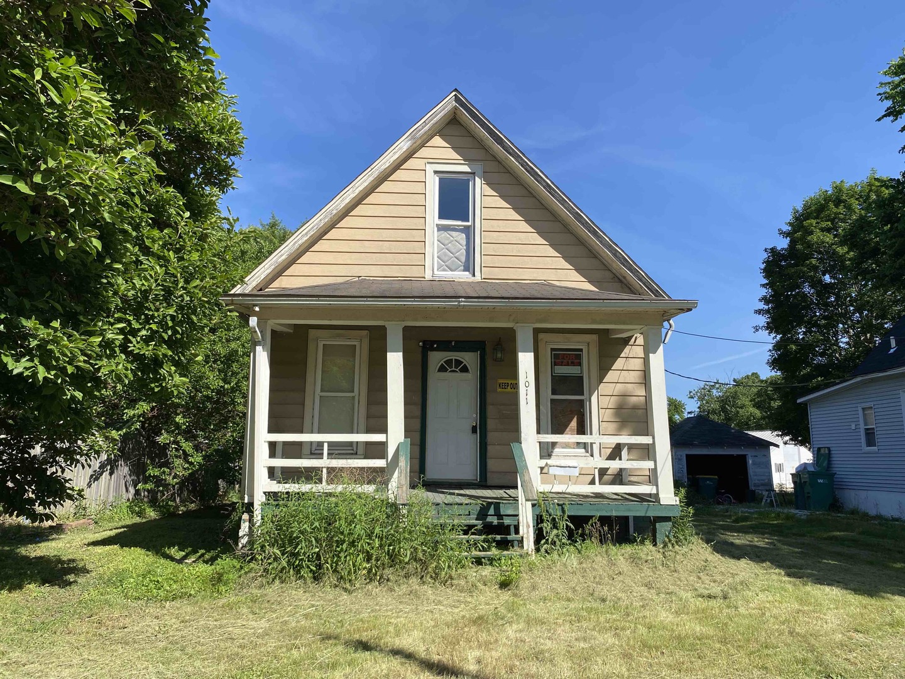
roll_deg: +0.5
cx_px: 452
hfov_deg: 67.3
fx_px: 680
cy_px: 340
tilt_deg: +6.2
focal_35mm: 26
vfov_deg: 53.1
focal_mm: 4.25
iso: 32
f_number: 1.8
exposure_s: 1/2315
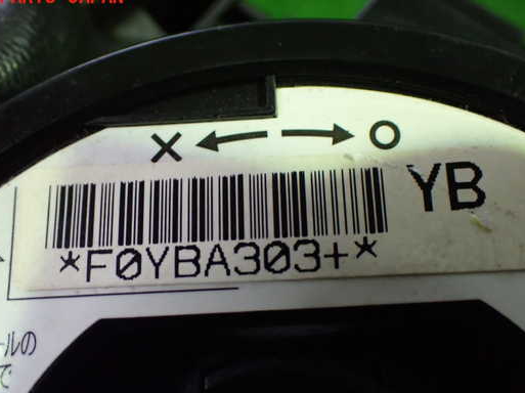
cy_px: 214
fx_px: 727
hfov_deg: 39.7
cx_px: 245
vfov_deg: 30.2
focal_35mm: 48
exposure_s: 1/40
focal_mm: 7.31
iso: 1000
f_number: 2.8
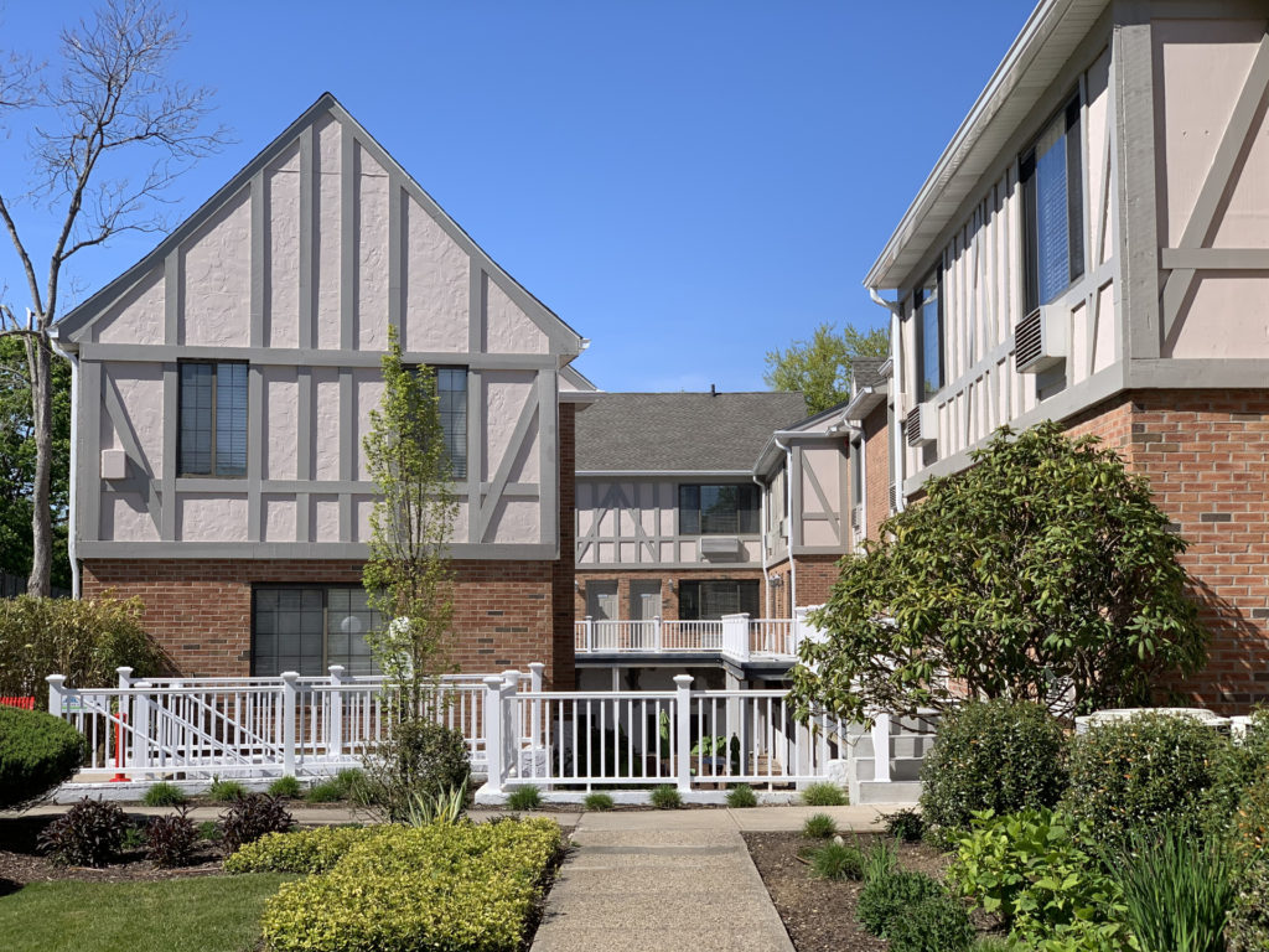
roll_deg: +0.3
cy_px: 476
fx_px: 1906
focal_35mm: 52
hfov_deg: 36.8
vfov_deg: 28.0
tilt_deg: +5.0
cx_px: 634
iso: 16
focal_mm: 6
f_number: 2.4
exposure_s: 1/1199
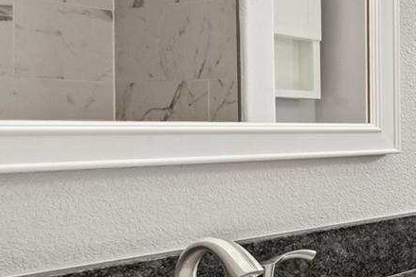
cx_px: 703
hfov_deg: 24.1
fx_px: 589
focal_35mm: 51
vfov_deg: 26.5
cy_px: 138
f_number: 10
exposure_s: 1/60
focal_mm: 14
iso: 400
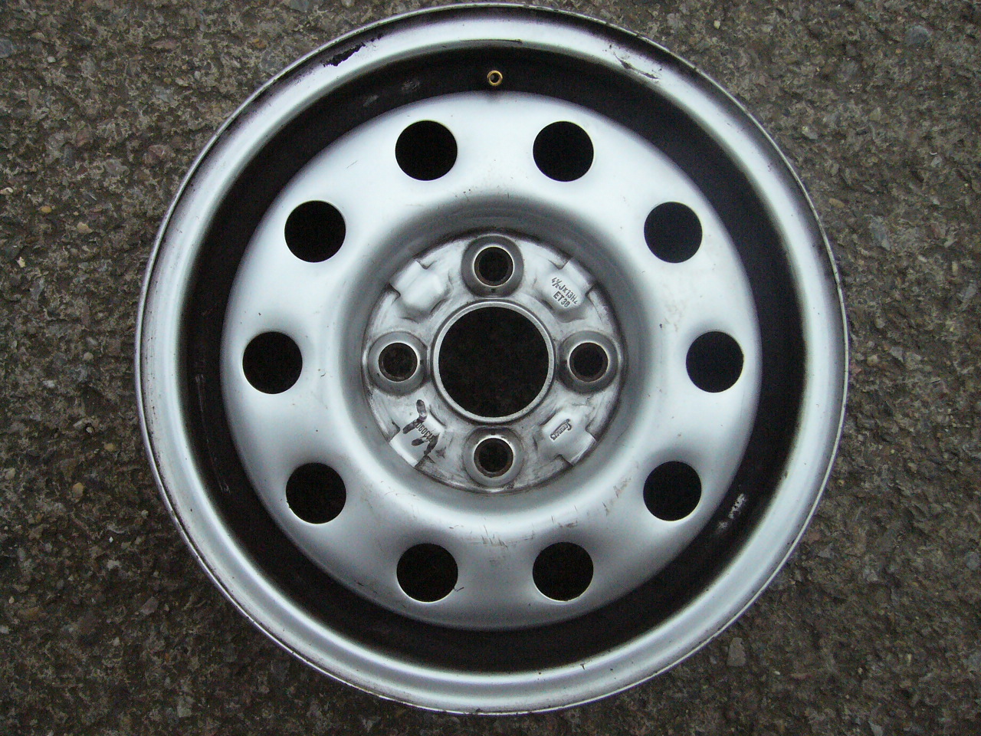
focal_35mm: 35
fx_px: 992
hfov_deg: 52.6
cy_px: 368
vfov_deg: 40.7
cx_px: 490
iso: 400
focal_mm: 5.8
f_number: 5.6
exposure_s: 1/320
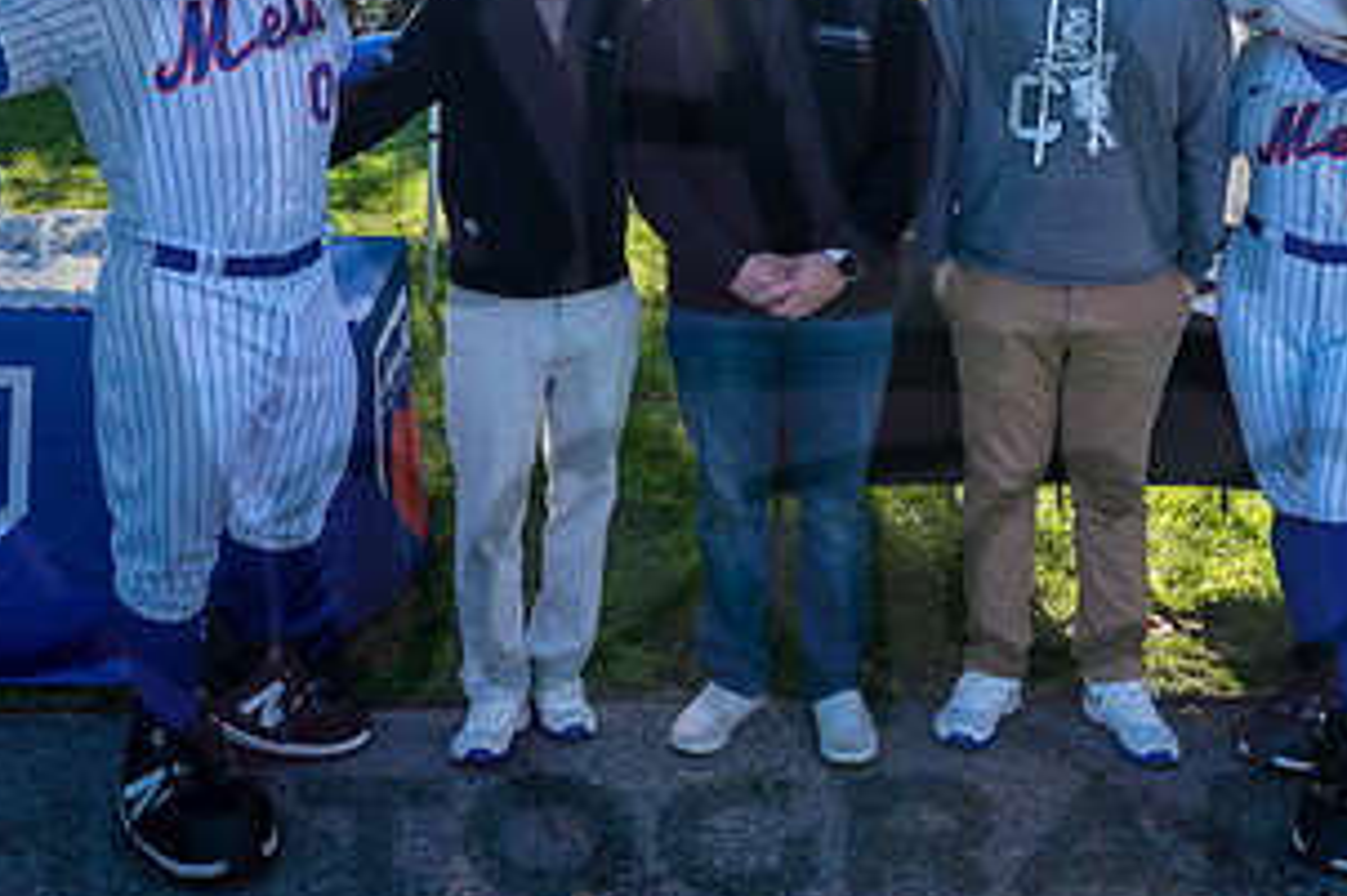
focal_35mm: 47
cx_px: 745
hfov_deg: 41.9
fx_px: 1758
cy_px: 78
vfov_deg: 27.5
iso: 250
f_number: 4
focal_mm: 24
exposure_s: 1/400
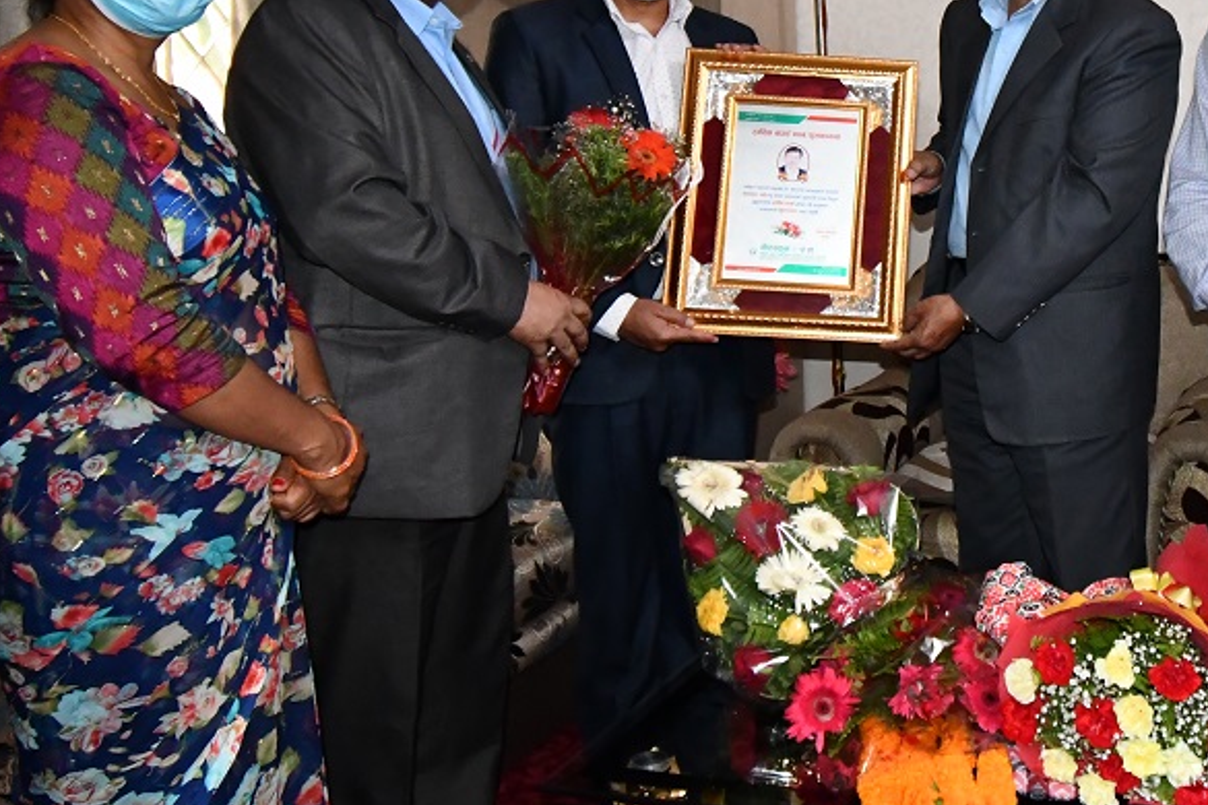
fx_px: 1309
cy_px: 227
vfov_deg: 33.7
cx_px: 979
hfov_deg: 46.7
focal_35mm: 39
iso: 4500
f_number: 4.8
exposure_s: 1/60
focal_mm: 13
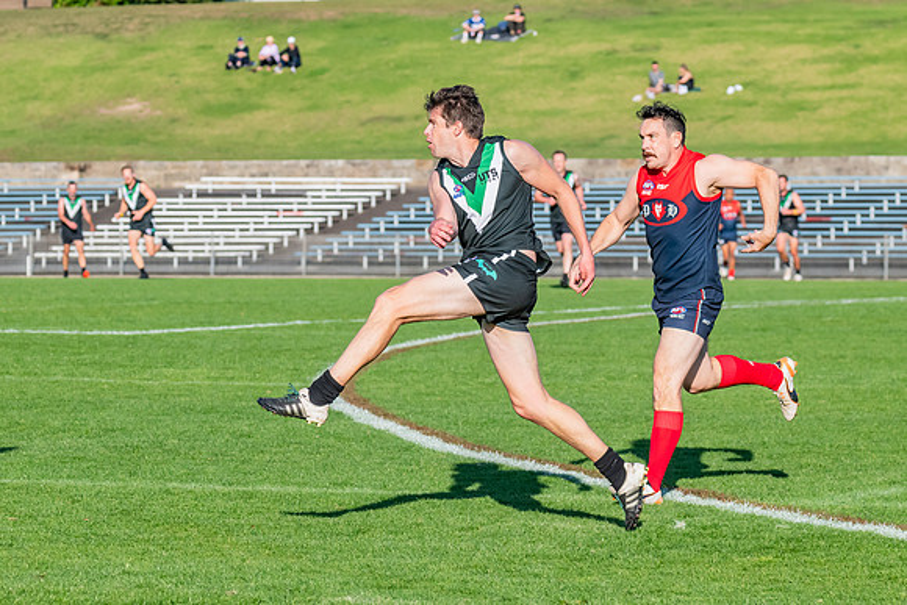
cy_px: 312
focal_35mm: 225
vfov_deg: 6.1
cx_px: 443
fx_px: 5666
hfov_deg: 9.2
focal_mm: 170
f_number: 9
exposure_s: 1/1600
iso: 800
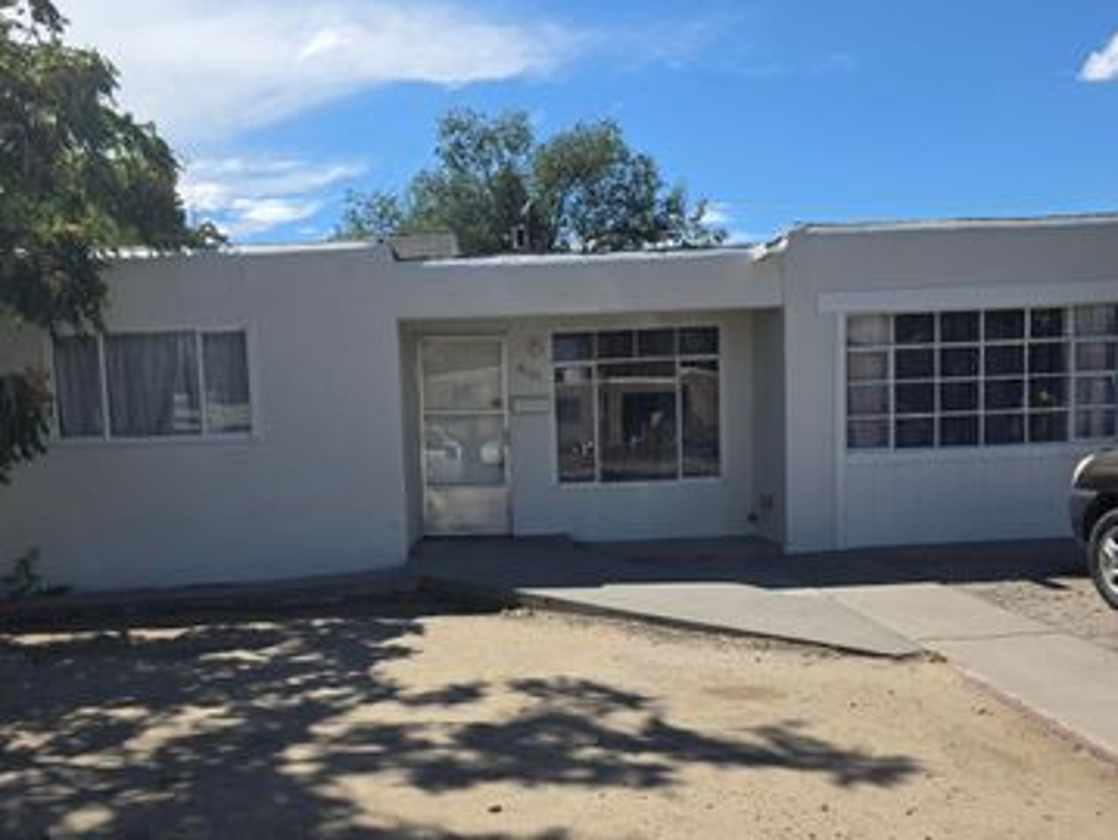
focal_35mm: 32
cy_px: 527
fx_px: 1035
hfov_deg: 56.7
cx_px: 529
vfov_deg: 43.9
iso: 80
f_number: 1.7
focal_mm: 6.3
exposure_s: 1/6809
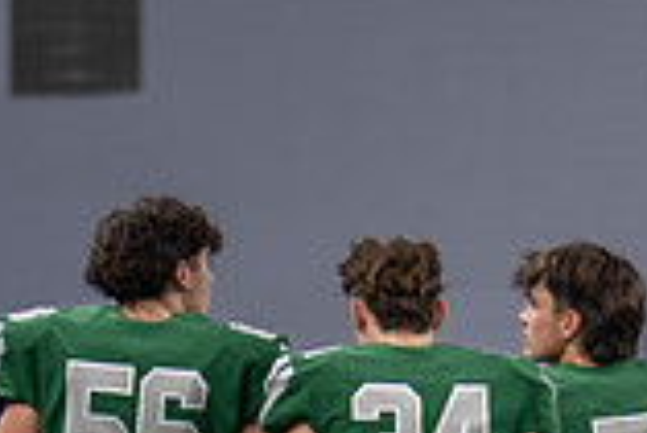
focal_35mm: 377
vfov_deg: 3.6
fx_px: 6782
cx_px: 279
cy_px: 662
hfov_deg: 5.5
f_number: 1.2
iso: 250
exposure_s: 1/400
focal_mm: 50
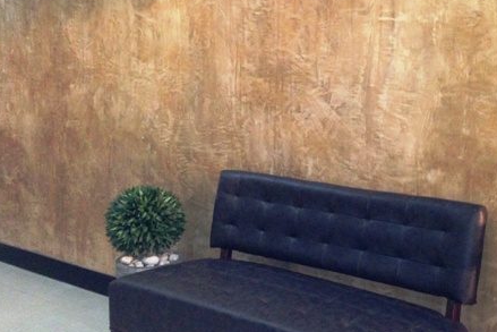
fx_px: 690
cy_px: 146
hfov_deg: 39.0
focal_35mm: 50
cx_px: 340
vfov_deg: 27.0
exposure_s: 1/16
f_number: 2.4
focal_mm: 4.12
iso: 320
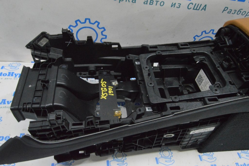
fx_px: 187
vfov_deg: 47.9
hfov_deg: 67.4
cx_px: 124
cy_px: 83
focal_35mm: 27
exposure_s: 1/20
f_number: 20
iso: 6400
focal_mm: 18
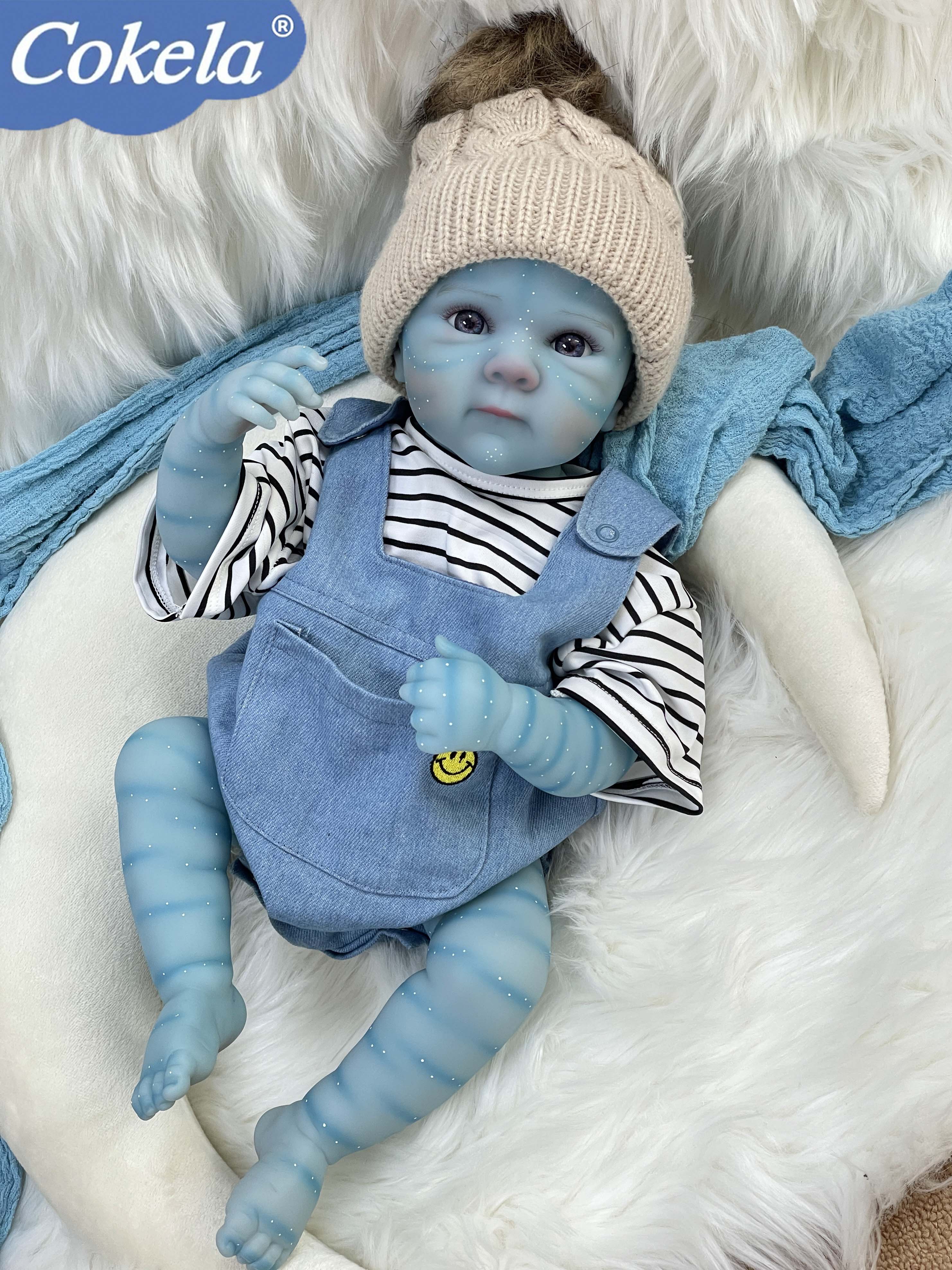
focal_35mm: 52
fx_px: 1907
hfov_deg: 28.0
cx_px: 476
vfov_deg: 36.8
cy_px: 635
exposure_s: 1/100
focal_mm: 6
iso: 80
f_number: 2
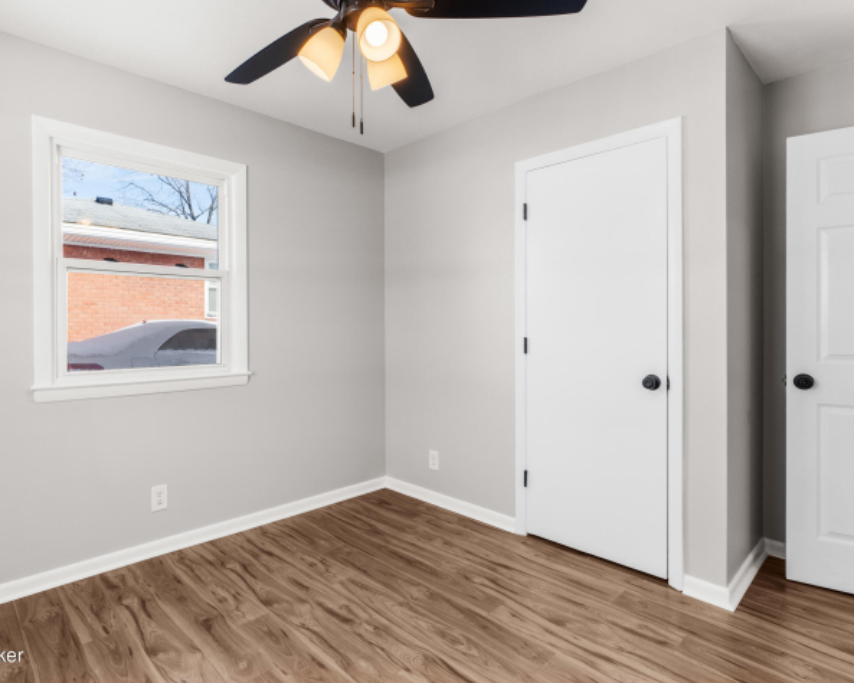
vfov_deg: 70.8
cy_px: 327
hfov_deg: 82.9
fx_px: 480
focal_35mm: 19
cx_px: 376
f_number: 11
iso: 400
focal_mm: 16
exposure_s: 1/6
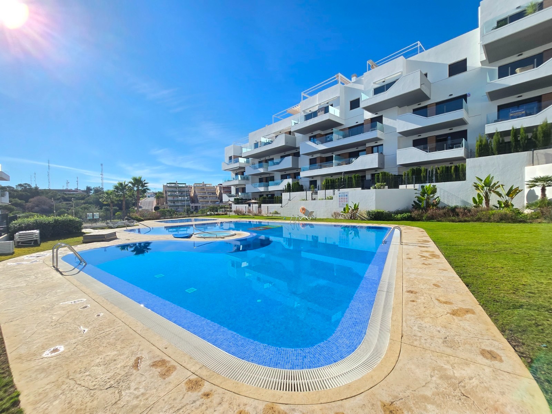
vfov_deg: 89.9
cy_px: 207
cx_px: 276
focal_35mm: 13
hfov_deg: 106.2
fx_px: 207
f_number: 2.2
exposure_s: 1/2476
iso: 50
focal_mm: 2.2
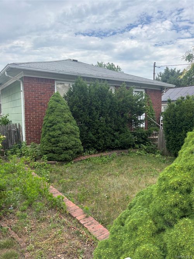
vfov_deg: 67.3
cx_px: 97
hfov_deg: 53.0
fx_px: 194
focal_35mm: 26
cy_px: 130
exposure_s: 1/1567
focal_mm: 5.96
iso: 50
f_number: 1.6
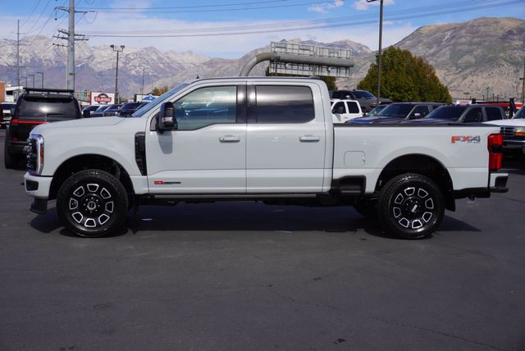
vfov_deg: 29.0
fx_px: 679
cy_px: 176
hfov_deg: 42.3
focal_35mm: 46
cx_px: 262
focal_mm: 31
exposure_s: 1/200
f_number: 11
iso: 100
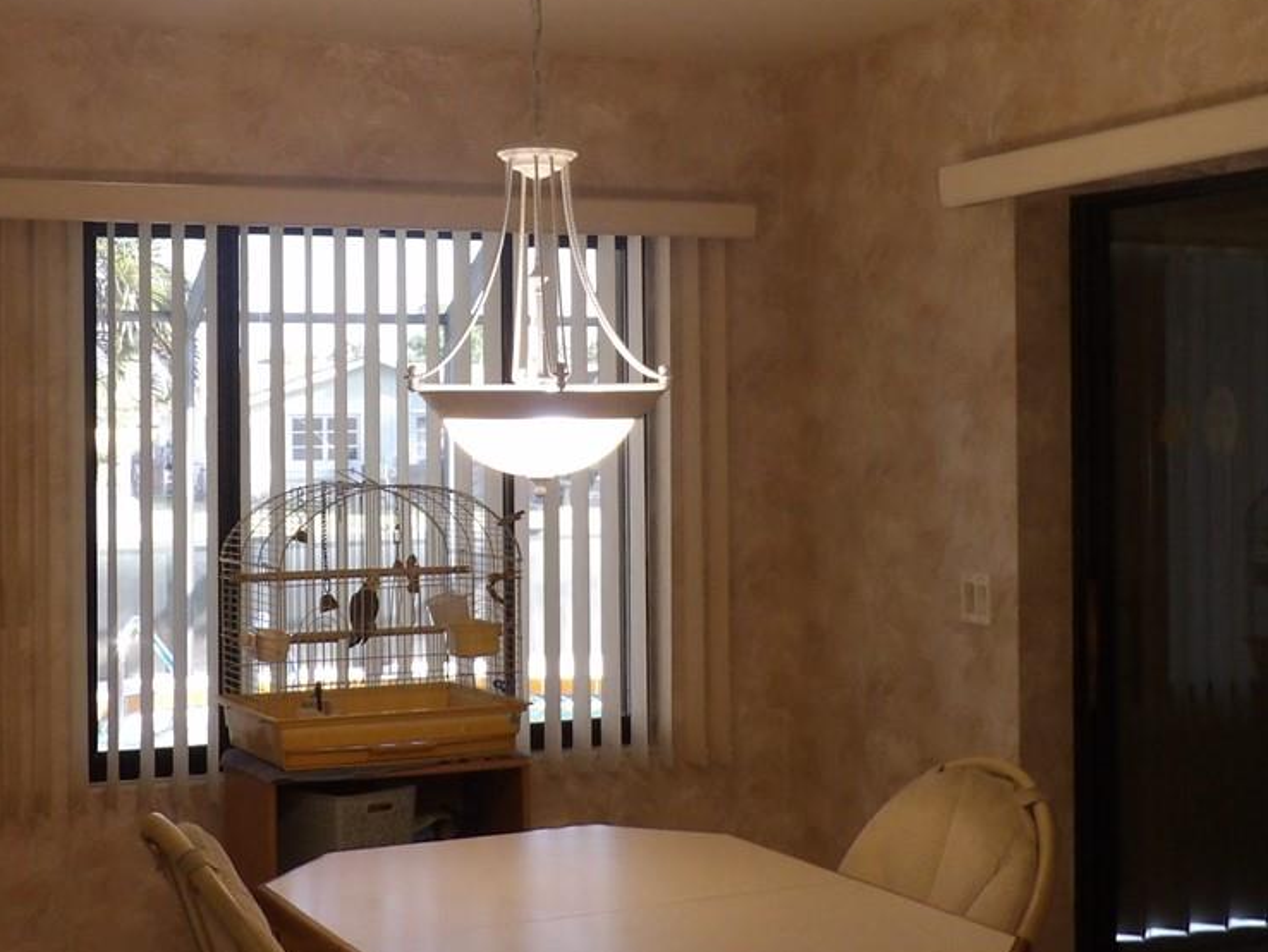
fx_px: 1905
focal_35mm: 52
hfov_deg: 36.6
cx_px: 478
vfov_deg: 27.9
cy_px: 345
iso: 200
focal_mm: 4.3
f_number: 3.2
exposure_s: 1/28
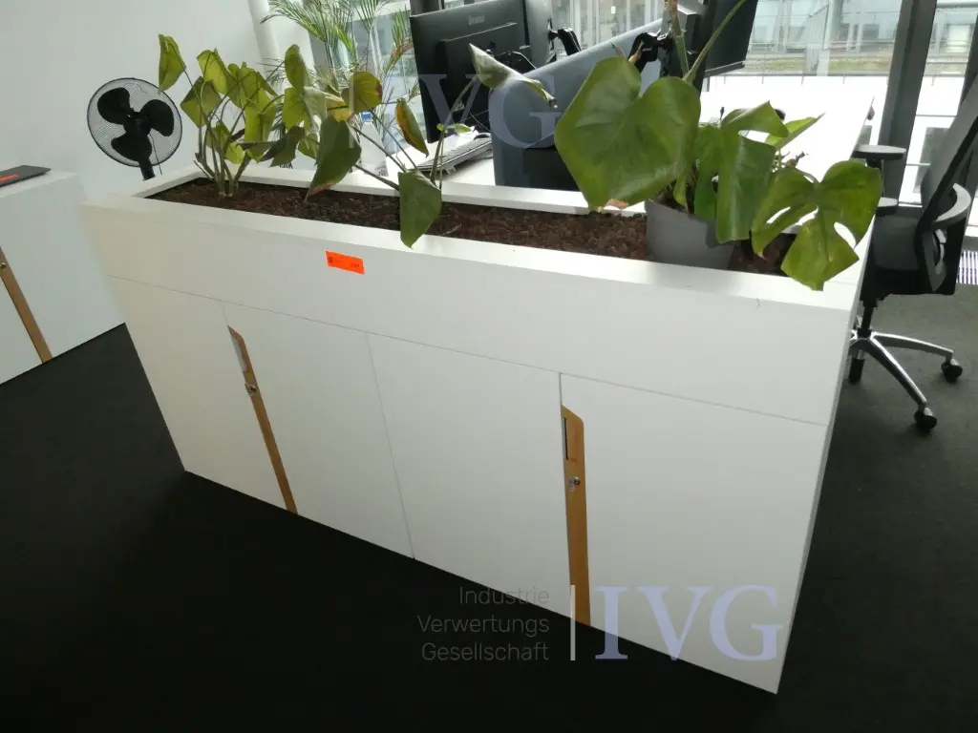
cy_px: 366
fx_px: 678
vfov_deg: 56.8
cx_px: 489
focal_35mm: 24
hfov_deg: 71.6
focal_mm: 4.3
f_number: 3.3
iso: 640
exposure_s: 1/125
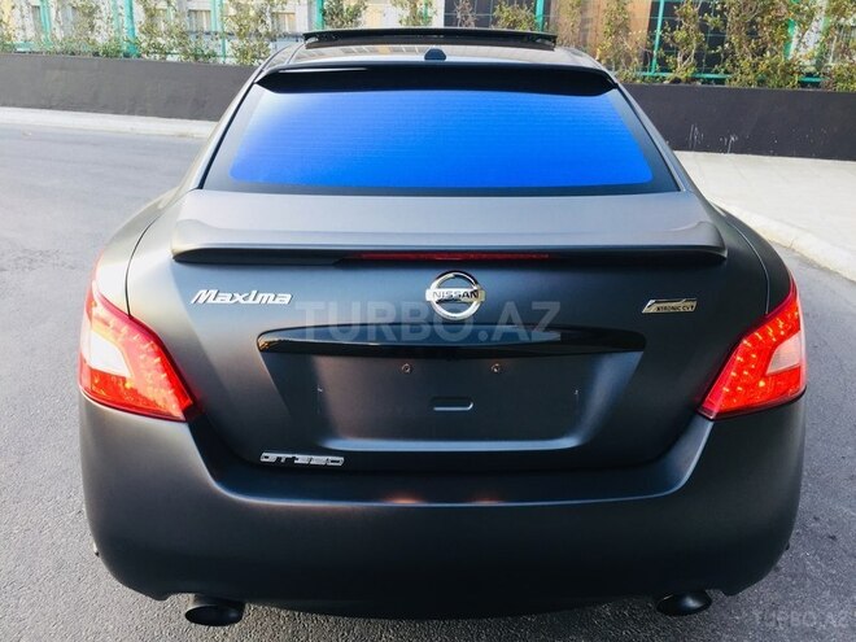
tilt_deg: -20.6
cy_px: 321
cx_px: 428
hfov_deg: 61.7
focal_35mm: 29
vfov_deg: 48.2
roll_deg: -2.2
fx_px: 717
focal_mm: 4.15
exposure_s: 1/50
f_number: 2.2
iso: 32
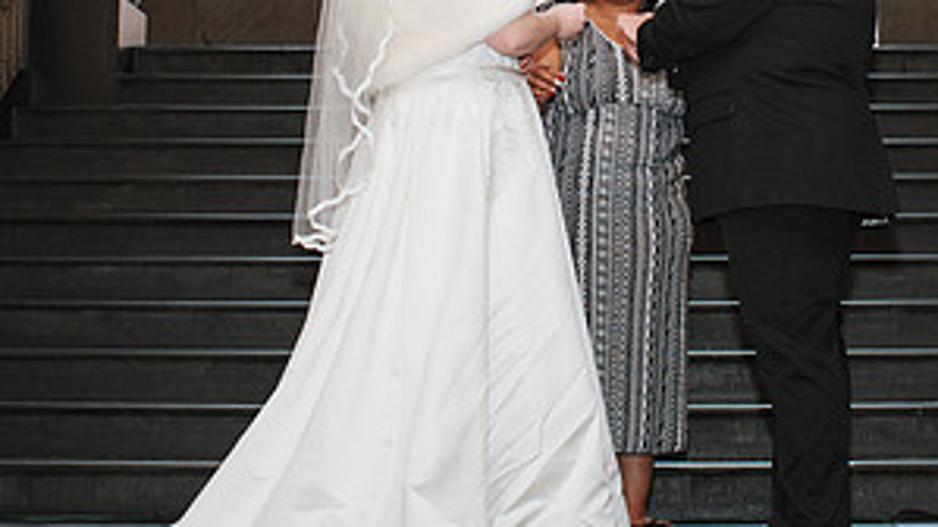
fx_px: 2536
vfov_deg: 11.6
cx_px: 633
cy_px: -115
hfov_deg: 20.9
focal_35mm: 102
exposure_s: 1/200
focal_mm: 35
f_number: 3.5
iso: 1000
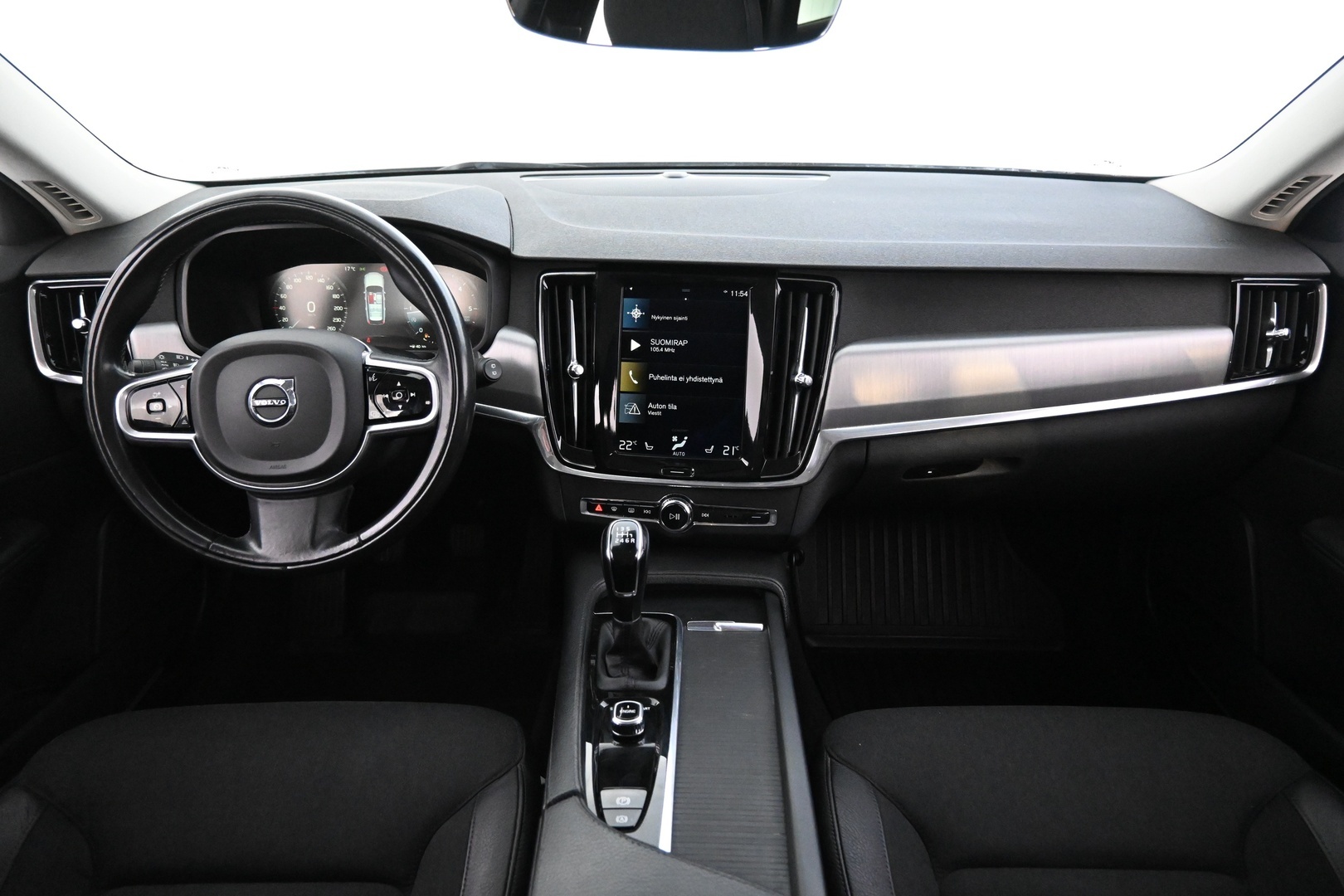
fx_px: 896
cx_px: 672
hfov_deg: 73.7
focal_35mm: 24
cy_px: 448
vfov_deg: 53.1
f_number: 3.5
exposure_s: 1/25
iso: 6400
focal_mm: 16
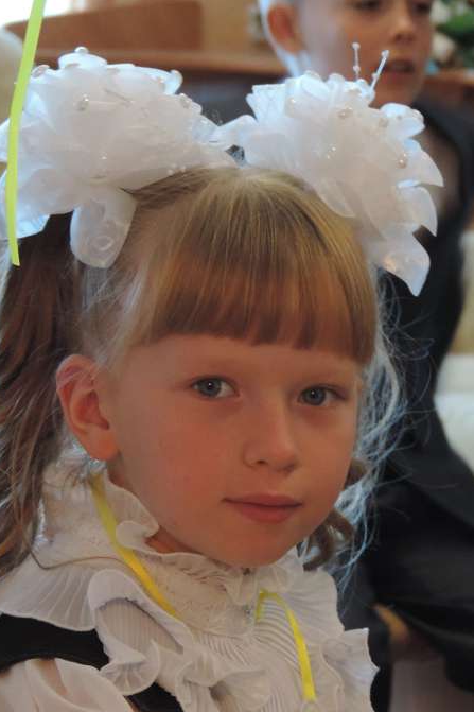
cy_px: 357
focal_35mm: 258
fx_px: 5098
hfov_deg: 5.3
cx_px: 262
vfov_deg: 8.0
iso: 800
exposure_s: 1/13
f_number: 4.6
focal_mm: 33
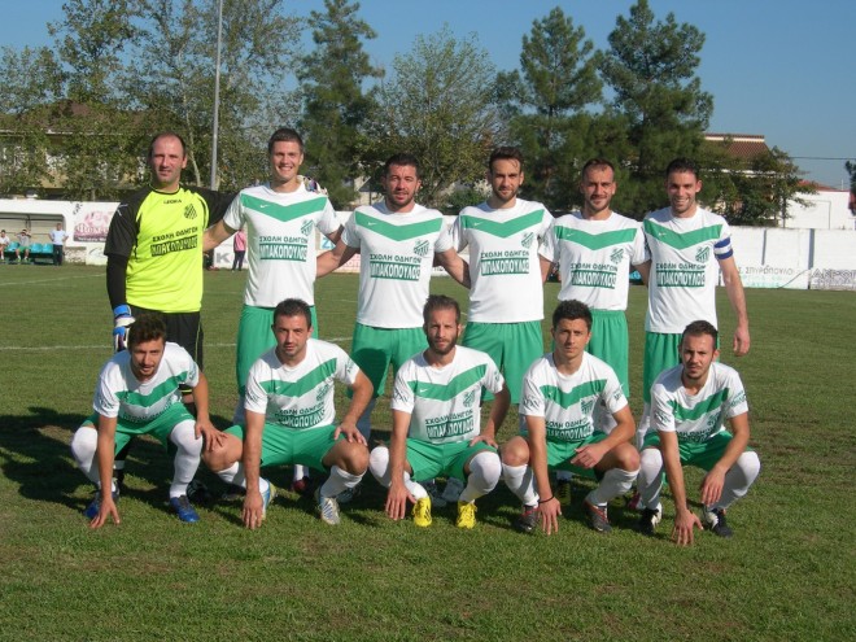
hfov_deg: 31.7
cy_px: 321
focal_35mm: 61
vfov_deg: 24.0
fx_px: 1508
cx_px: 428
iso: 50
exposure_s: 1/530
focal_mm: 12.7
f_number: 5.9
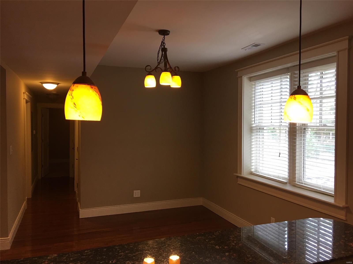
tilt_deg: -0.3
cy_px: 132
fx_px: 296
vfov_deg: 48.2
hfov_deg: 61.7
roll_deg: +0.3
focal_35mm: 29
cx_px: 176
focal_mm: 4.15
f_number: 2.2
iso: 40
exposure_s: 1/30
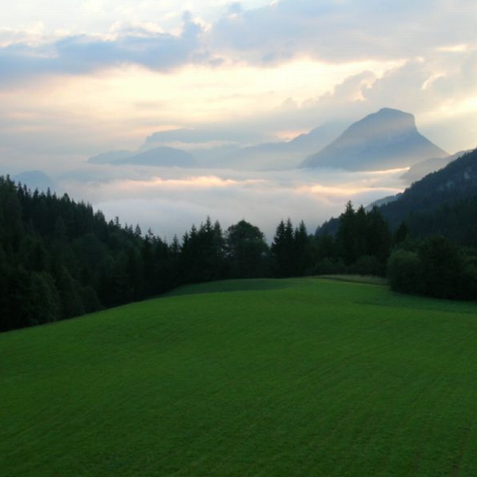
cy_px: 236
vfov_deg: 31.1
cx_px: 269
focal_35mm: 55
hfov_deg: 31.1
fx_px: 857
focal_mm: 7.7
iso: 50
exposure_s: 1/75
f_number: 5.4
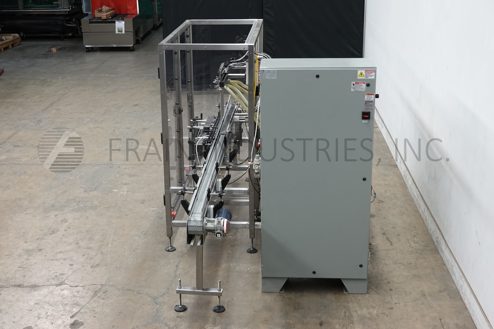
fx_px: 741
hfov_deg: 36.9
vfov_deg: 25.1
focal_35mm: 54
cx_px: 247
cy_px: 164
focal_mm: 19.84
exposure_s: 1/60
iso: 400
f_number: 4
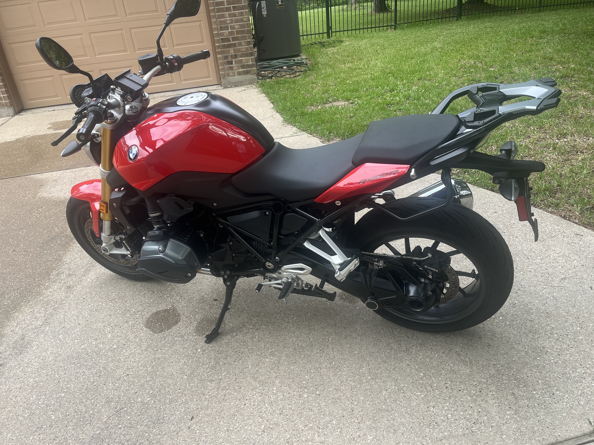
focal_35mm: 26
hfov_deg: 67.3
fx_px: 446
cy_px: 222
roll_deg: +6.2
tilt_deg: -28.7
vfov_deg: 53.1
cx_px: 297
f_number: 1.6
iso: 40
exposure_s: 1/197
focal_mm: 5.1
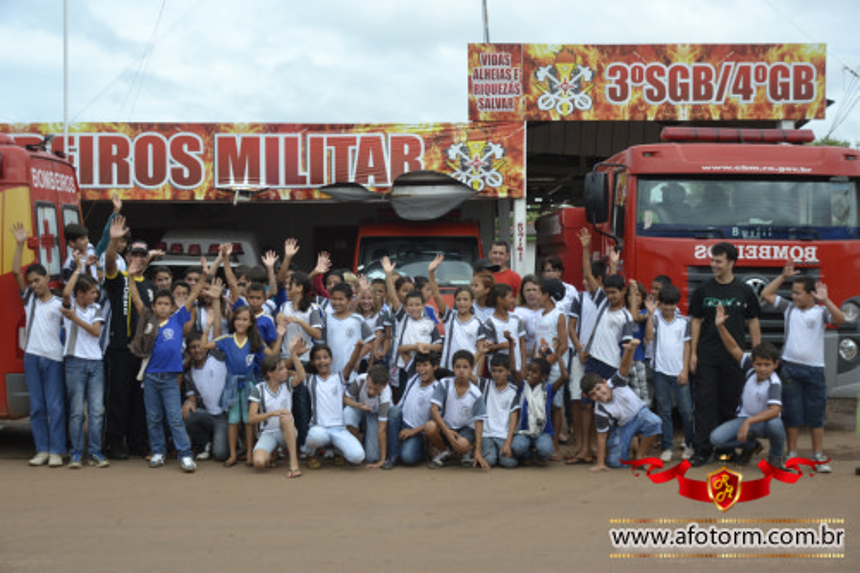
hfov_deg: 42.3
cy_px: 286
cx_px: 430
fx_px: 1110
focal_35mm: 46
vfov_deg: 28.9
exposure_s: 1/1600
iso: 400
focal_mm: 31
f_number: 5.6
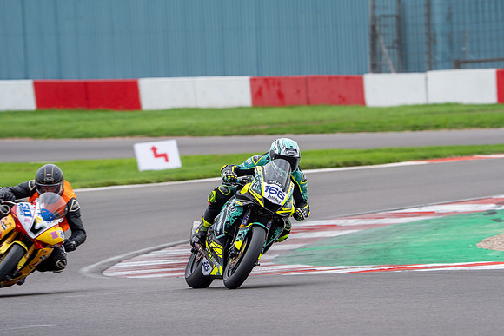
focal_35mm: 460
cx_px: 290
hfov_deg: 4.5
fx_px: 6441
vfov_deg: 3.0
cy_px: 143
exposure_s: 1/320
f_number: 8
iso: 800
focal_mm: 400
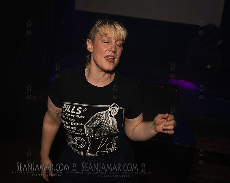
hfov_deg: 39.3
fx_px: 322
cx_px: 118
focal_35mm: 47
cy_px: 72
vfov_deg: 31.6
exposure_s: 1/250
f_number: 3.5
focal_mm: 35
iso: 2000
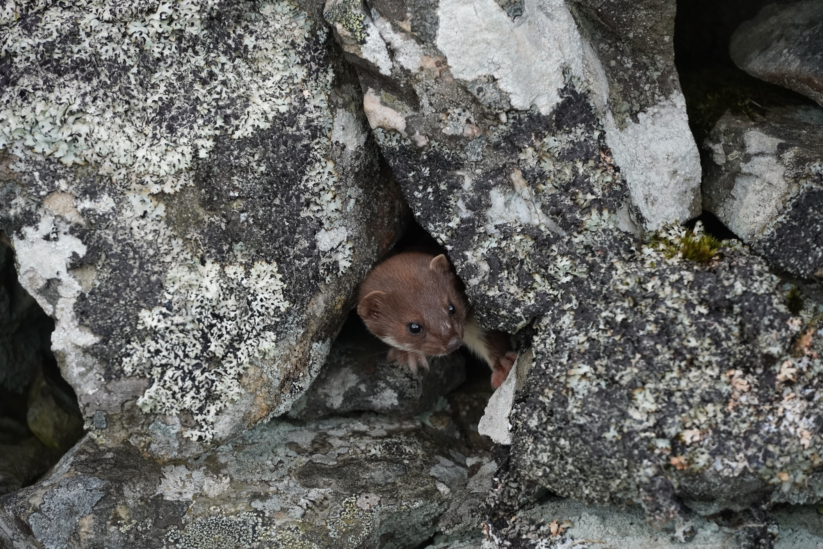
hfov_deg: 10.2
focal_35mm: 202
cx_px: 412
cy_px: 274
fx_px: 4629
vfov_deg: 6.8
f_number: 6.3
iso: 1000
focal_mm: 135
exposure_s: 1/250
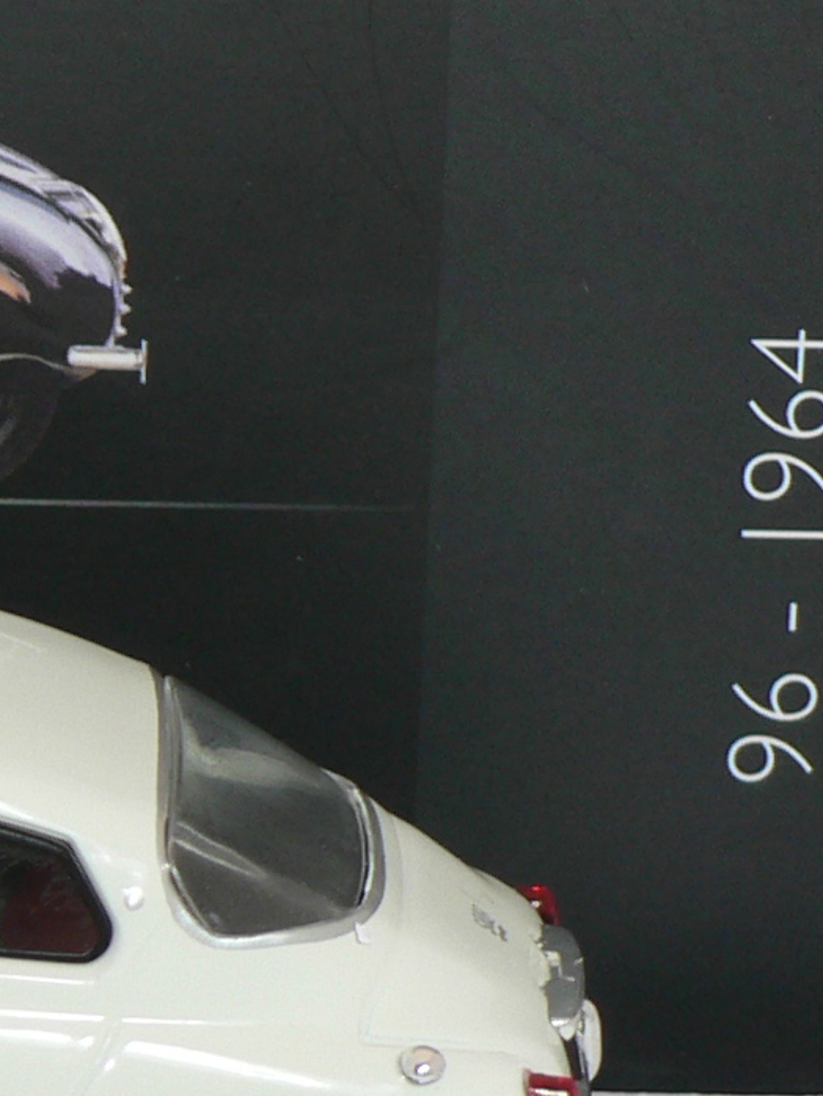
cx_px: -305
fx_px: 11849
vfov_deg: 5.3
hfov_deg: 4.0
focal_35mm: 374
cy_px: 645
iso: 80
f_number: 3.2
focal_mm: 16.9
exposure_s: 1/60
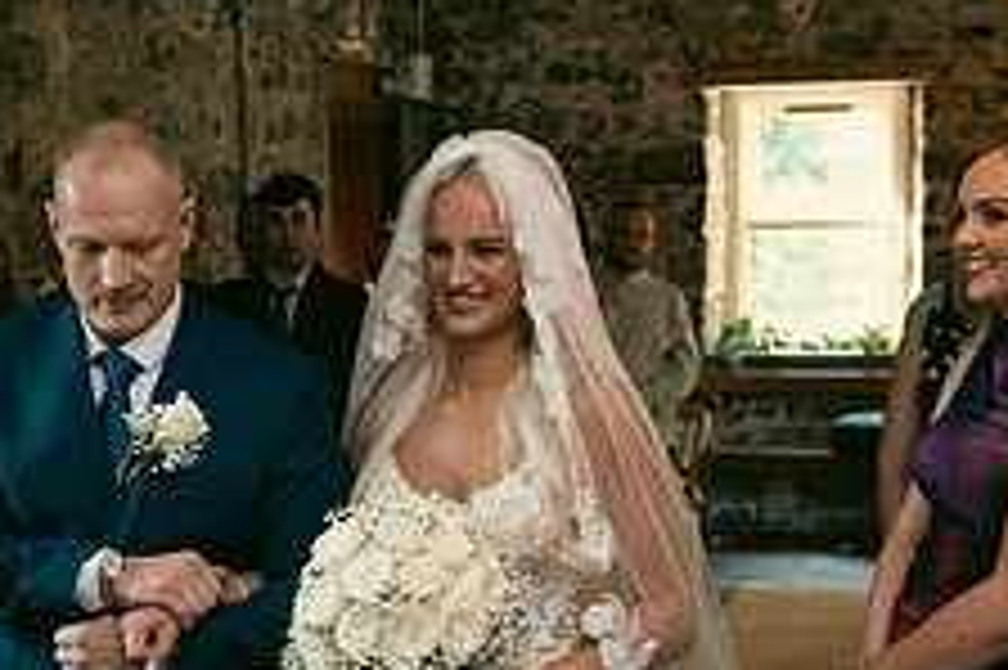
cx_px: 333
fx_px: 2322
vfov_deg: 16.3
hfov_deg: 24.4
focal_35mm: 83
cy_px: 542
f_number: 3.5
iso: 1250
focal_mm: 32
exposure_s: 1/160
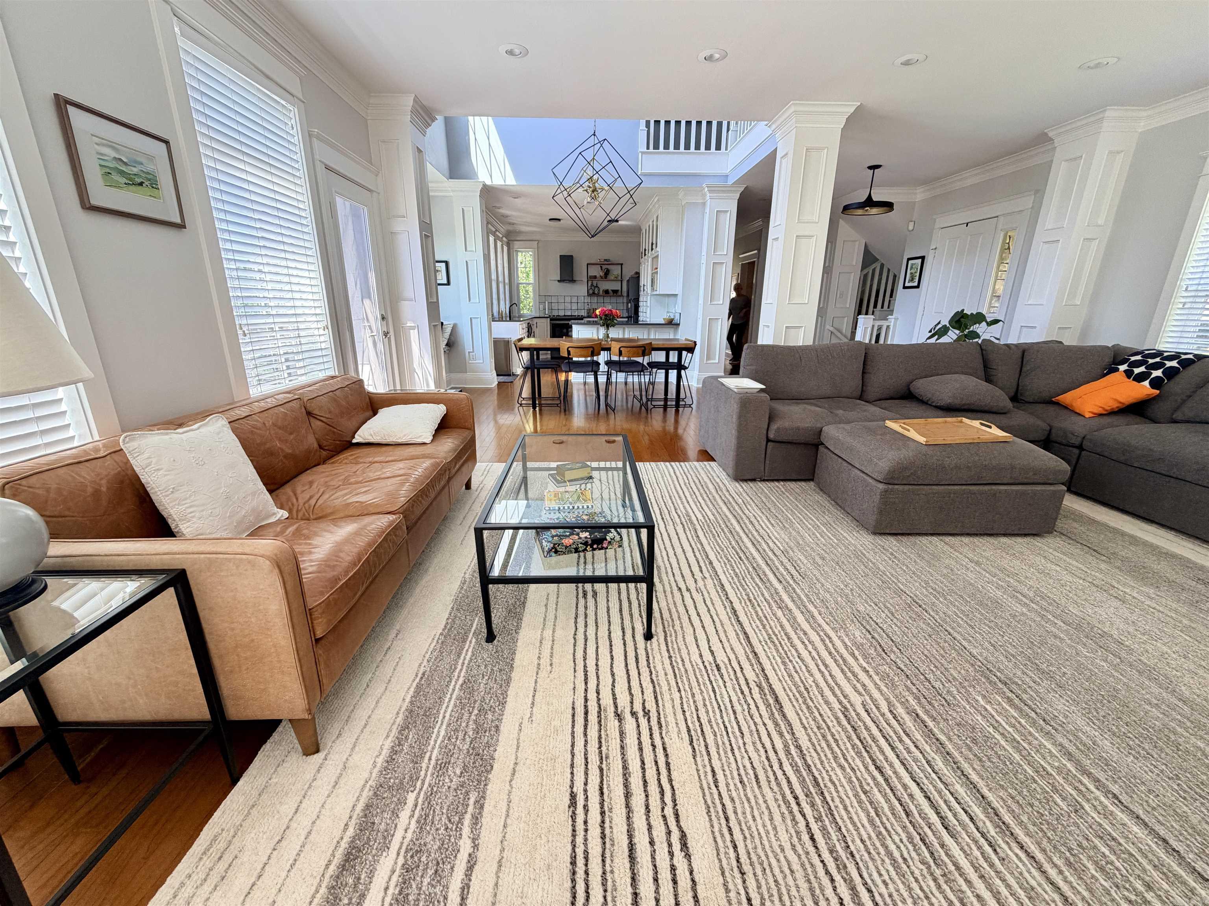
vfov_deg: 85.7
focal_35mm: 14
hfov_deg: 102.1
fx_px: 489
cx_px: 604
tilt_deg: -17.1
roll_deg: -0.4
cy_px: 453
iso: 125
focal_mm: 2.22
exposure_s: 1/121
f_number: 2.2
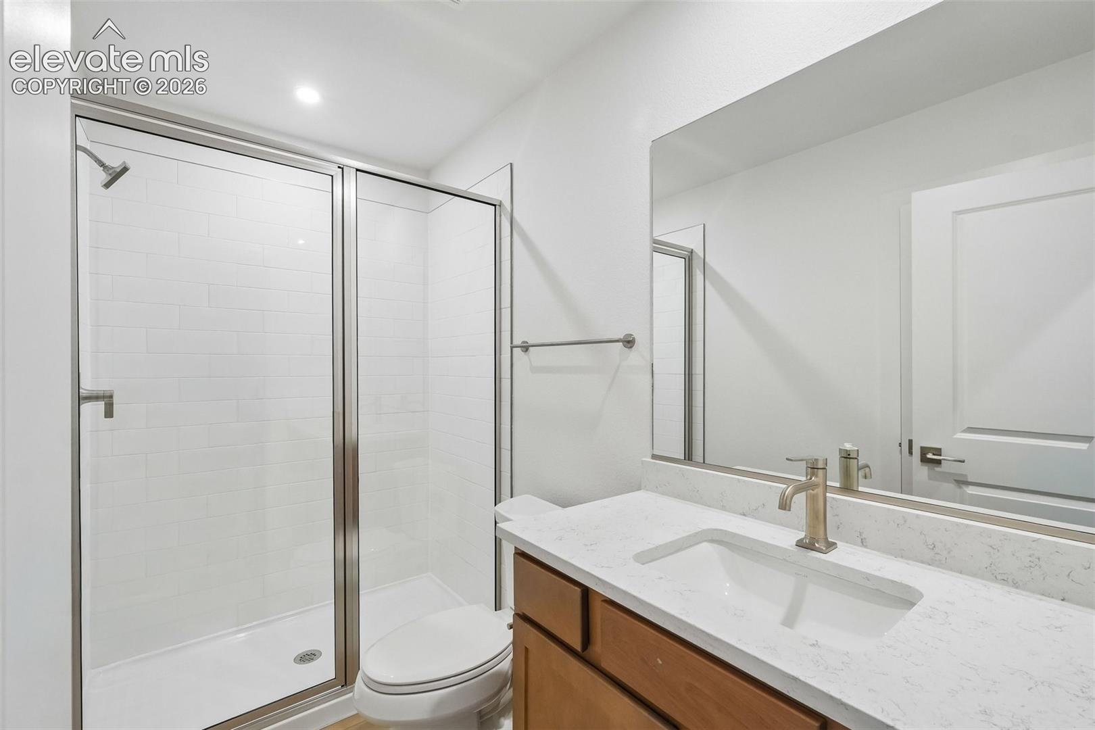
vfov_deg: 77.3
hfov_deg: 100.4
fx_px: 456
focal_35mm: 15
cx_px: 548
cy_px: 365
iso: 800
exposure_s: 1/25
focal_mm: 10
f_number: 8
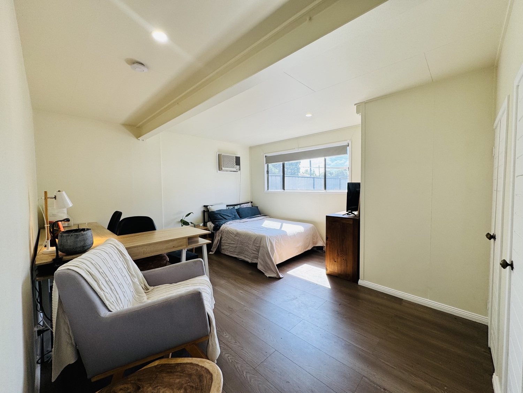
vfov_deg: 85.7
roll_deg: +1.0
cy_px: 196
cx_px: 262
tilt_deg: -2.2
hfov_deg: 102.1
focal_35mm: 14
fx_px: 212
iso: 40
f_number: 2.2
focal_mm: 2.22
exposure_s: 1/123
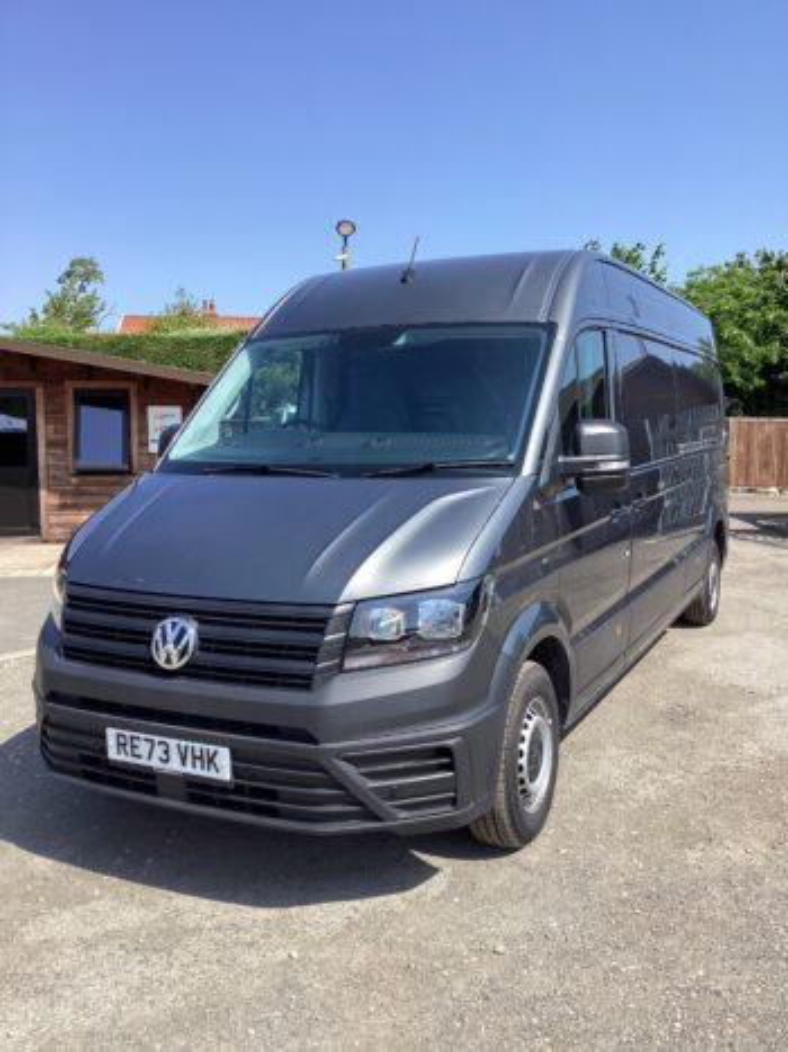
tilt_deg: -5.5
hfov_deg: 45.4
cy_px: 526
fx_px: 941
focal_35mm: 31
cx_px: 394
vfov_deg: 58.4
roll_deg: -0.3
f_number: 2.4
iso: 25
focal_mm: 3.3
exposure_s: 1/936
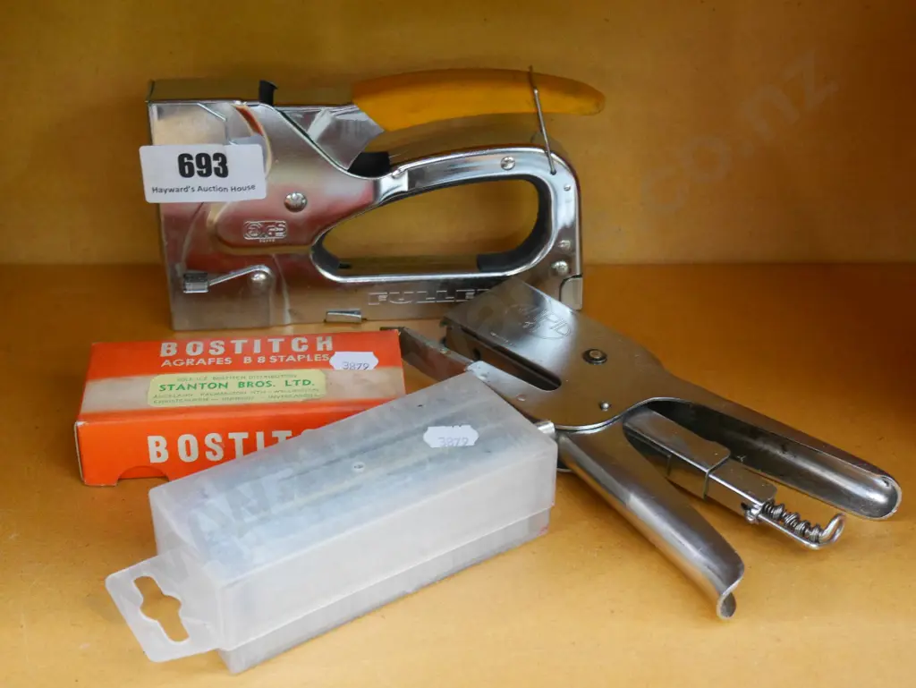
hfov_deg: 38.2
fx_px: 1324
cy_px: 344
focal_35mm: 50
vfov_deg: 29.1
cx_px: 458
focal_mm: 25
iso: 3200
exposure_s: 1/15
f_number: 5.1
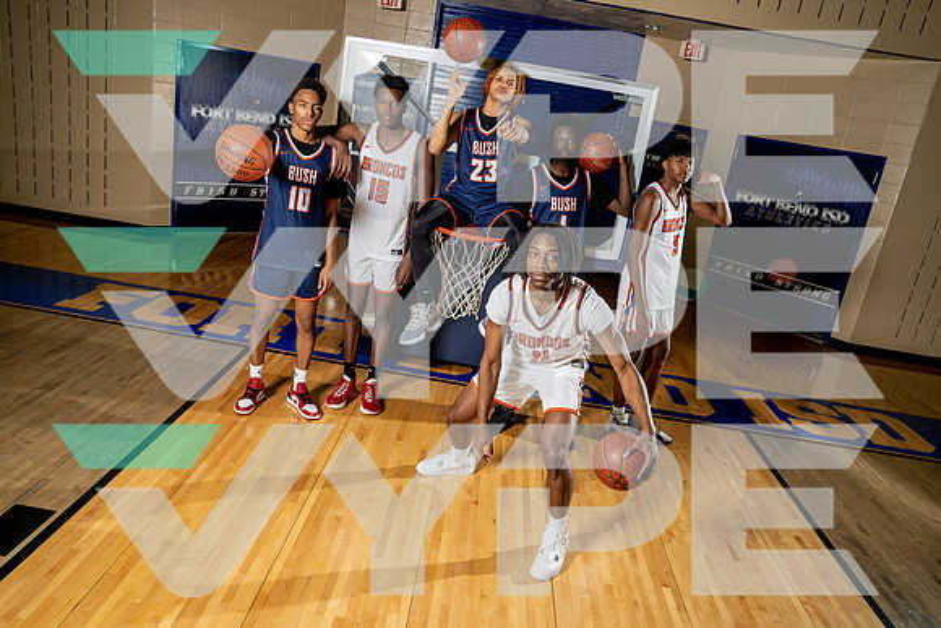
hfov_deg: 69.4
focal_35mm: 26
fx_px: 680
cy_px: 314
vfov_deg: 49.6
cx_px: 470
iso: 400
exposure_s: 1/250
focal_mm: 26
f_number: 6.3
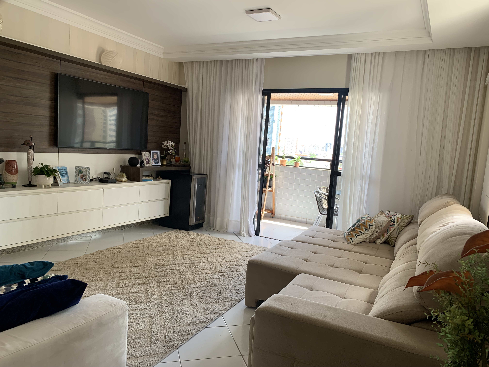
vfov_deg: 53.1
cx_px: 244
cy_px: 184
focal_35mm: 26
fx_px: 367
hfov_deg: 67.3
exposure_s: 1/121
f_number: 1.8
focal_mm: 4.25
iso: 40
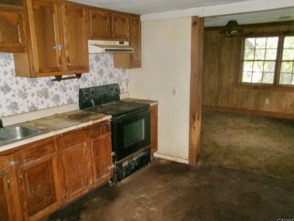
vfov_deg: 48.2
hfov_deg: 61.7
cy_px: 112
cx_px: 145
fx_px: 246
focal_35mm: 29
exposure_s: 1/34
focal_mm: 5.1
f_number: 3.9
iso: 800
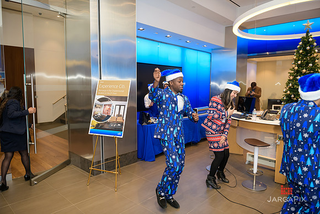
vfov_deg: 53.2
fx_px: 213
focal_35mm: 24
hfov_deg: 73.7
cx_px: 160
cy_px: 107
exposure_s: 1/125
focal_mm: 24
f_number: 3.2
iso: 400
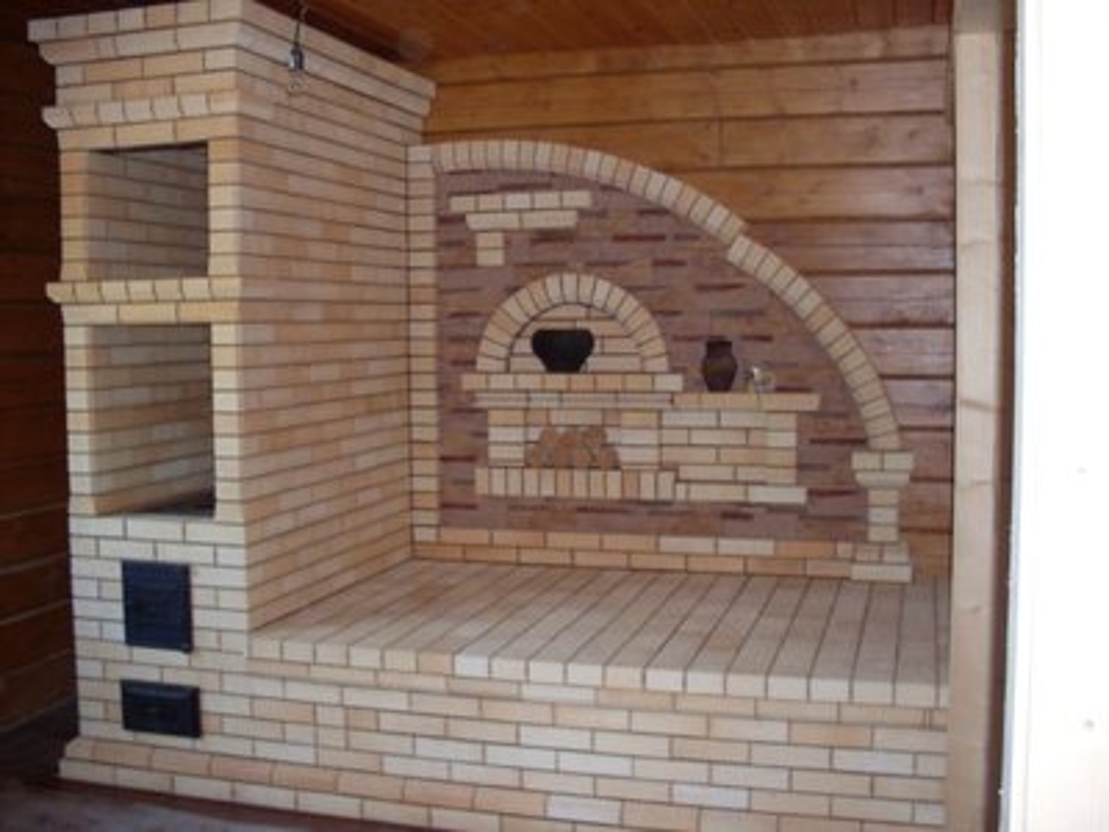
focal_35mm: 38
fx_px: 1217
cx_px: 554
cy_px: 416
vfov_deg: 37.7
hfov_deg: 49.0
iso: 160
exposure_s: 1/45
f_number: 2.8
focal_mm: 6.3
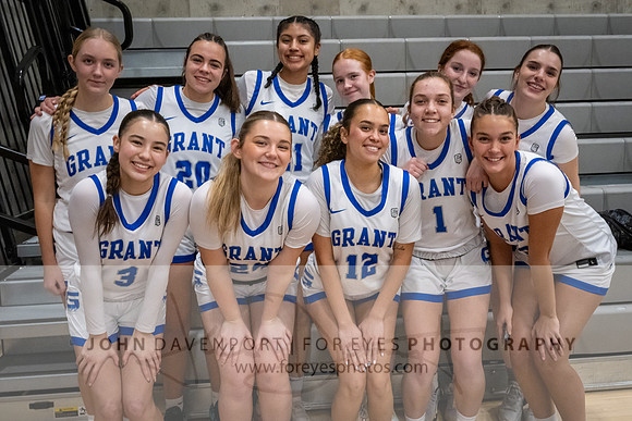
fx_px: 661
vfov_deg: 35.3
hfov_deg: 51.0
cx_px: 346
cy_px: 184
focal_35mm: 38
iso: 11400
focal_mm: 31.5
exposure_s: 1/200
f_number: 8
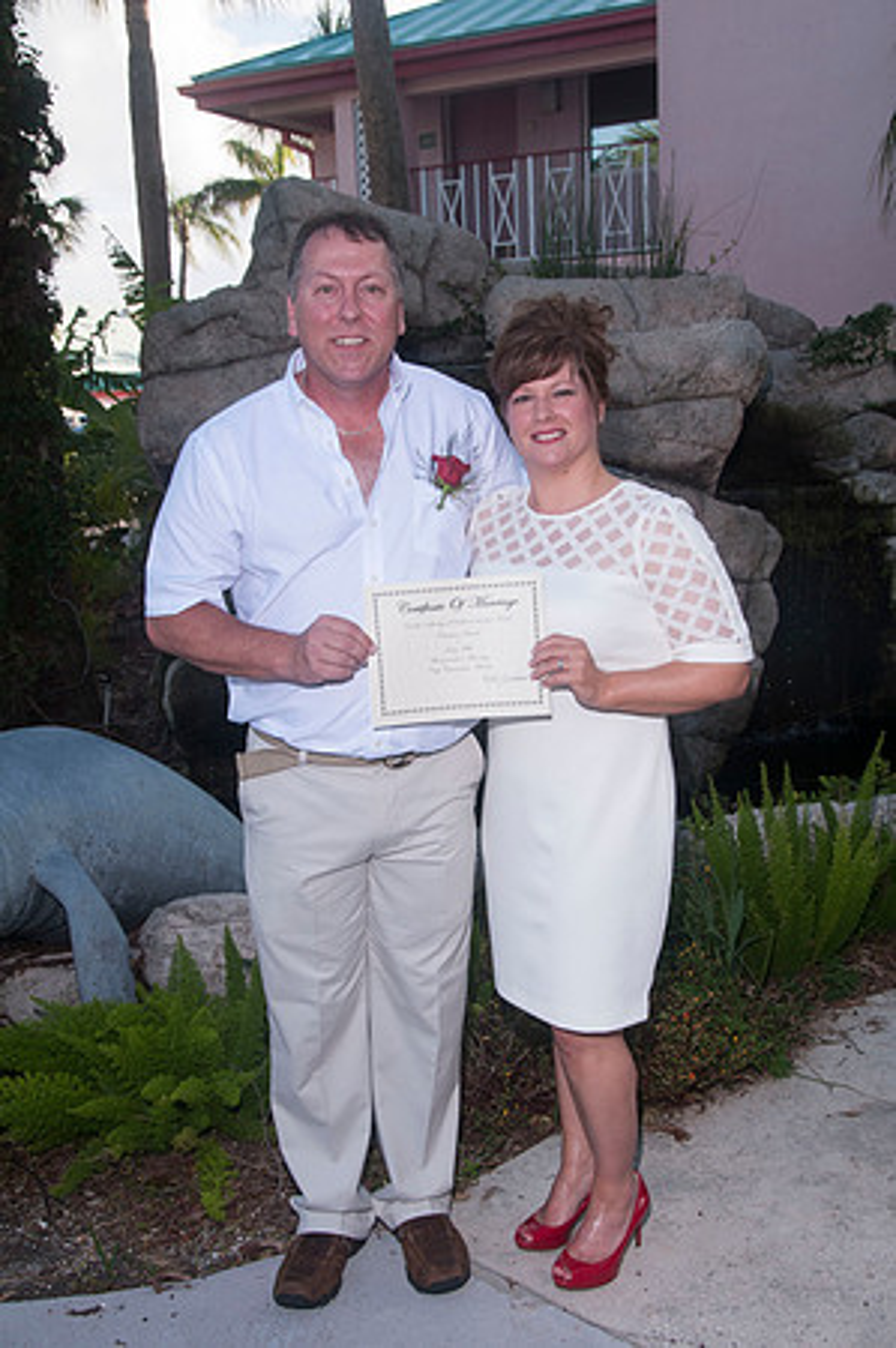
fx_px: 1459
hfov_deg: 34.1
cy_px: 674
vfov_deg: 49.6
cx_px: 448
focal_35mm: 39
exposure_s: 1/200
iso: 200
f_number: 8
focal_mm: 26
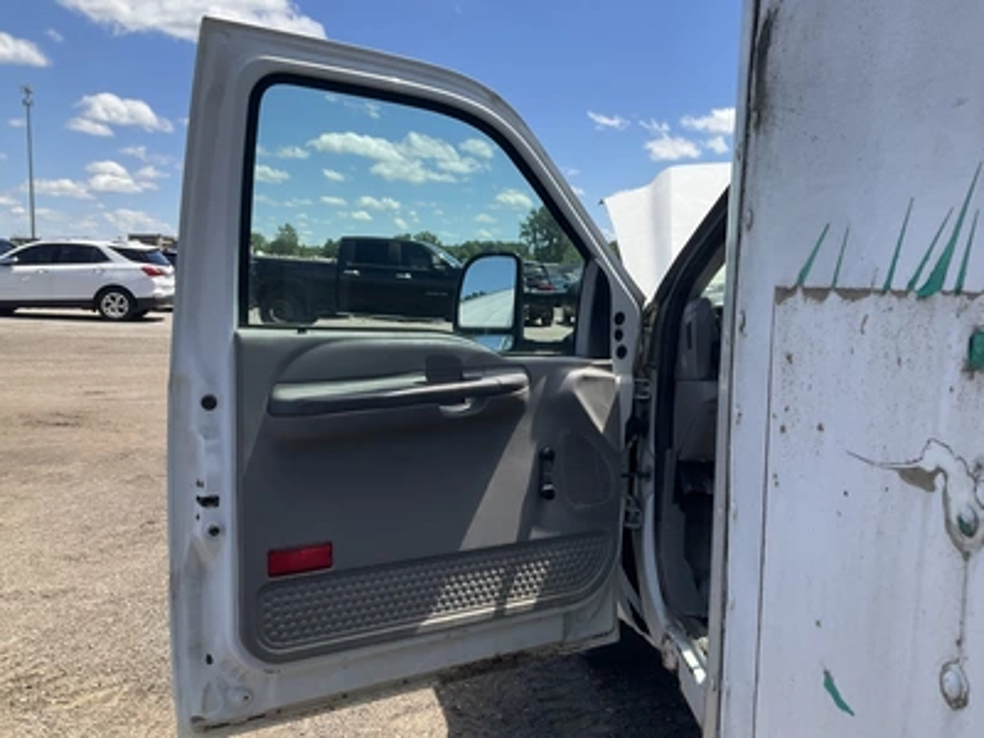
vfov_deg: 48.2
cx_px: 492
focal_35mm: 29
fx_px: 824
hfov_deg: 61.7
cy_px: 369
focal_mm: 3
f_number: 1.8
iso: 25
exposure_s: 1/1144
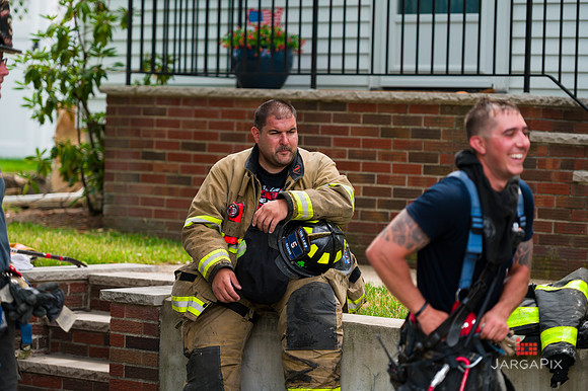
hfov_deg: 15.2
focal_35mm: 135
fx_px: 2204
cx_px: 294
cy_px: 196
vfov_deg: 10.1
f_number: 3.2
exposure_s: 1/800
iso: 200
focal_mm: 135
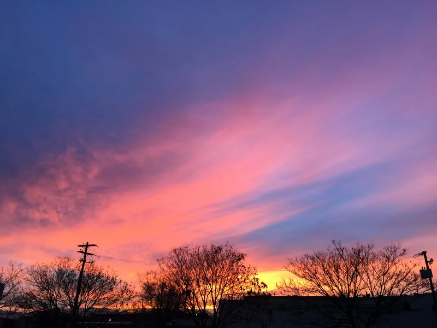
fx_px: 366
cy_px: 164
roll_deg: -1.1
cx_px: 218
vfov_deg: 48.2
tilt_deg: +23.6
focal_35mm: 29
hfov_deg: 61.7
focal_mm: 4.15
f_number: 2.2
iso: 32
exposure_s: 1/40
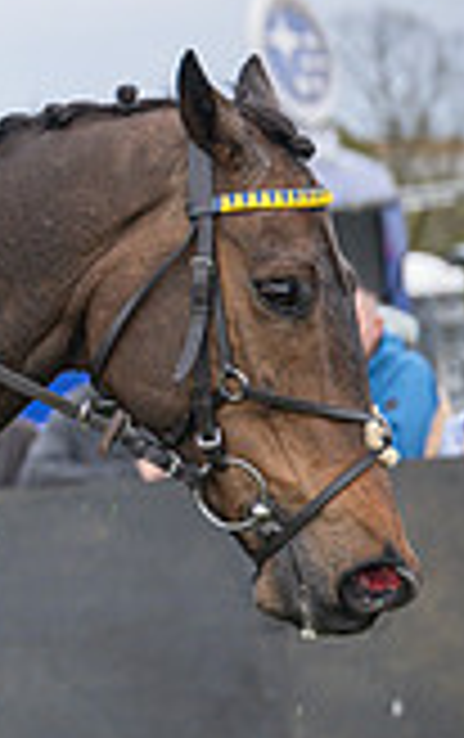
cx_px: -743
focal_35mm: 296
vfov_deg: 7.1
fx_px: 5968
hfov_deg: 4.3
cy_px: 436
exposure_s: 1/2000
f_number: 2.8
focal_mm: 70
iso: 400
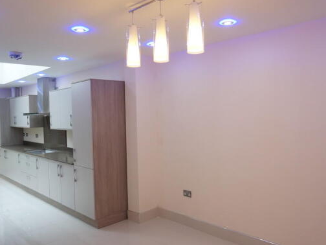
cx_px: 176
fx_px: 283
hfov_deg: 59.9
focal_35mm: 30
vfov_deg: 46.8
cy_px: 118
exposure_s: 1/160
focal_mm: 16
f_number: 4
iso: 500
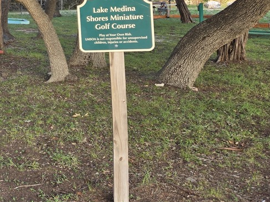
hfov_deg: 24.3
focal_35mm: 68
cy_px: 15
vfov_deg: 21.1
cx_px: -98
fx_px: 530
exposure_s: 1/180
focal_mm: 5.4
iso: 50
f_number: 1.8
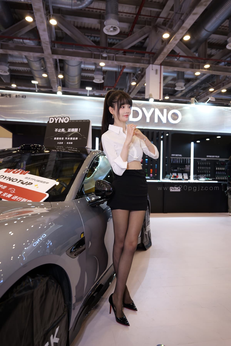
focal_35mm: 24
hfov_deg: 53.1
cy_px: 173
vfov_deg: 73.7
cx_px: 116
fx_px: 231
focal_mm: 24
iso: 400
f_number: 2.8
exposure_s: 1/100
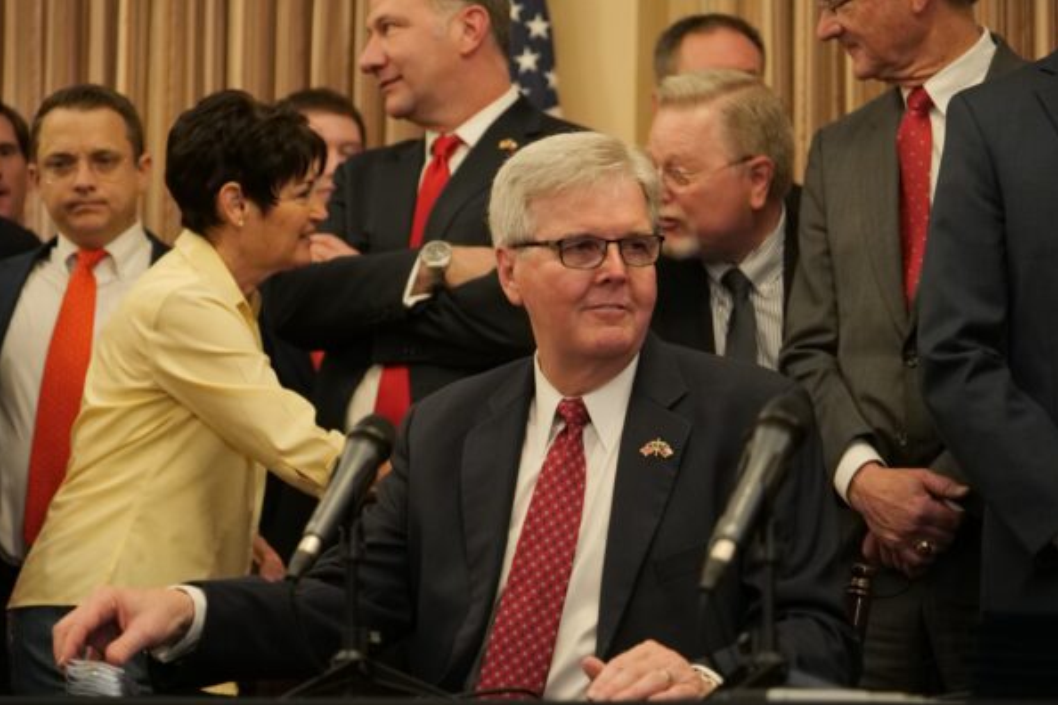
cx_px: 531
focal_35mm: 106
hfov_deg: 19.3
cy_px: 354
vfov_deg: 12.9
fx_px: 3115
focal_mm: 105
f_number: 4
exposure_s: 1/100
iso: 6400
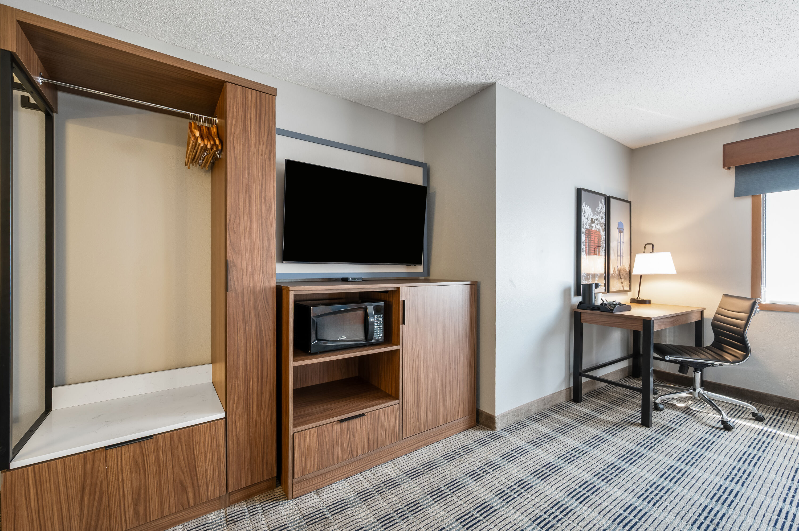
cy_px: 266
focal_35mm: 14
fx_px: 310
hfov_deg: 104.3
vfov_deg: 81.1
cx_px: 400
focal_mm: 14
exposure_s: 1.3
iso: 400
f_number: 8
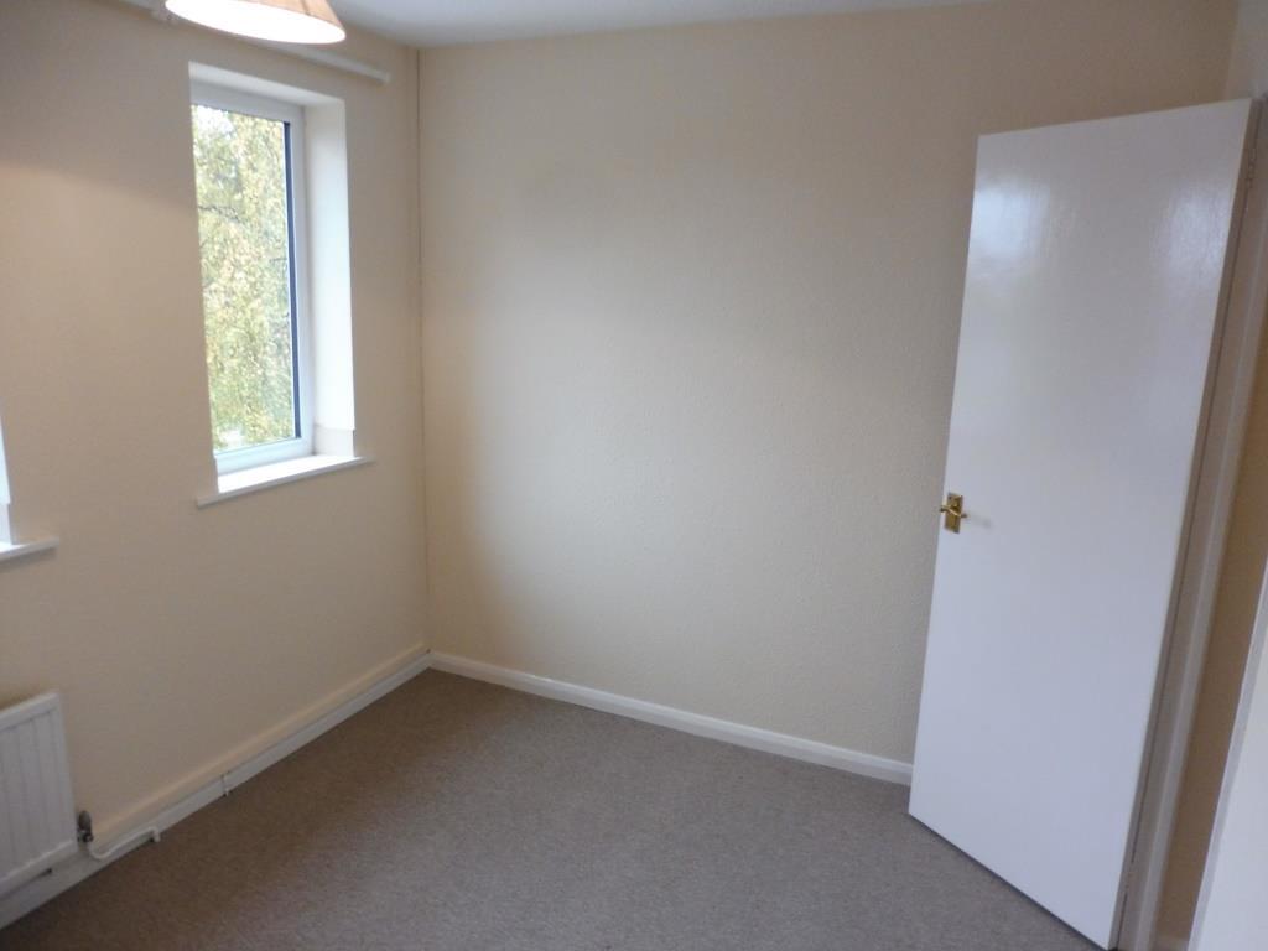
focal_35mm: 24
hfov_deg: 71.6
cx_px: 634
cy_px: 476
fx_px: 879
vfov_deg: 56.8
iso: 250
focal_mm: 4.3
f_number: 3.3
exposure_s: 1/60
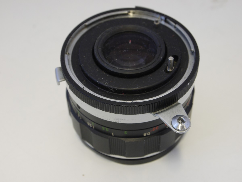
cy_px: 91
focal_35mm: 66
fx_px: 461
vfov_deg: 22.3
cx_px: 121
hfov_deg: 29.4
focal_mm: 33
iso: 400
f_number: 8
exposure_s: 1/13
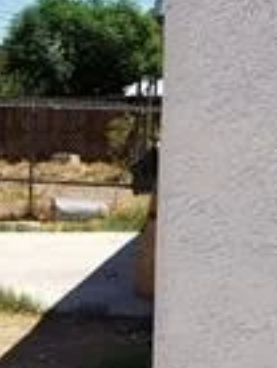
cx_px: -128
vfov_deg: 17.1
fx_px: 1202
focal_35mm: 113
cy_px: 355
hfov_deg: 12.5
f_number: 2.4
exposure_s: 1/1378
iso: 50
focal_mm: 4.3
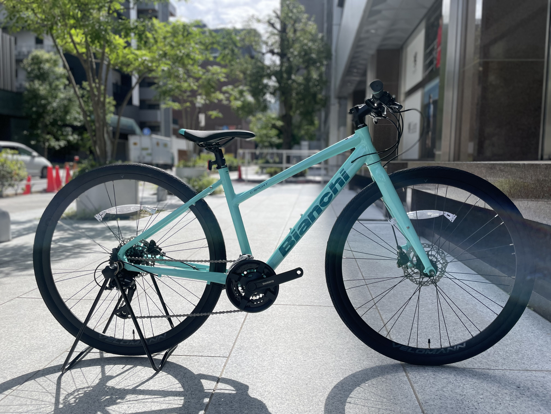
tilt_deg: -6.1
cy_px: 207
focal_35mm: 26
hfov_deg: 67.3
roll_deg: -1.0
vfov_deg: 53.1
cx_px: 276
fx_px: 414
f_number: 1.6
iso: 50
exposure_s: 1/3610
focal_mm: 4.2
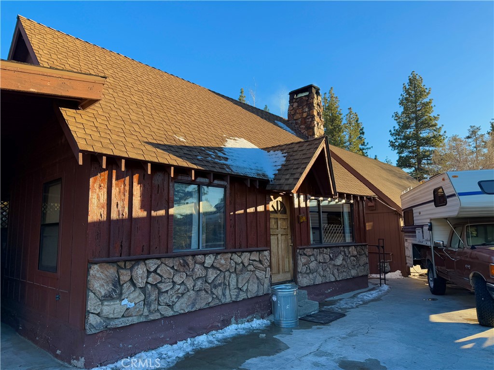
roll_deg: +1.1
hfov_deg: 71.6
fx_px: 343
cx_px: 247
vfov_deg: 56.8
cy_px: 185
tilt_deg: +7.7
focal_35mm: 24
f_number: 1.78
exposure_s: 1/1122
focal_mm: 6.76
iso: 80
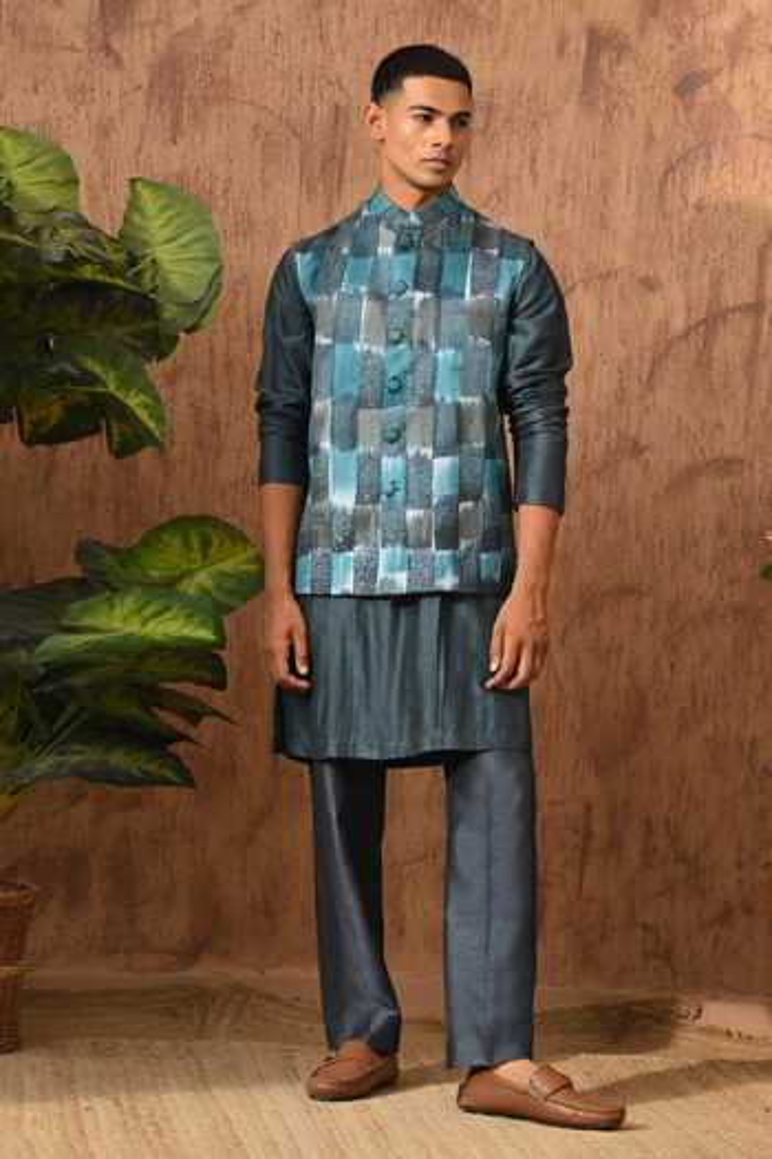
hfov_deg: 18.9
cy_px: 580
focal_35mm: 72
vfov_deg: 28.1
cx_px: 386
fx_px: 2316
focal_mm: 72
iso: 250
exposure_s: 1/100
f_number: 8
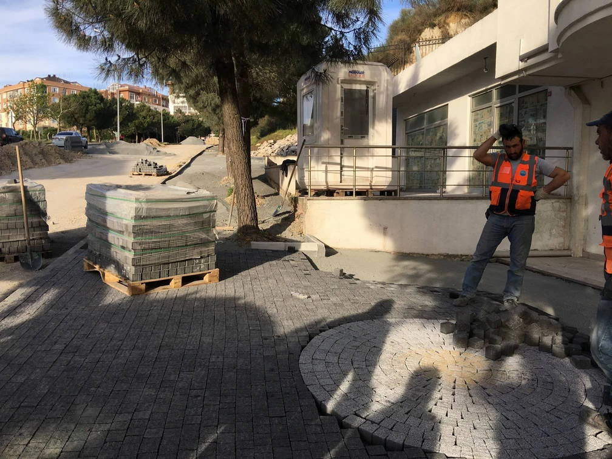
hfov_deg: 61.7
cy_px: 230
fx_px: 513
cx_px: 306
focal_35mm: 29
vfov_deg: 48.2
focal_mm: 4.15
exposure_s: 1/754
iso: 25
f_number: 2.2
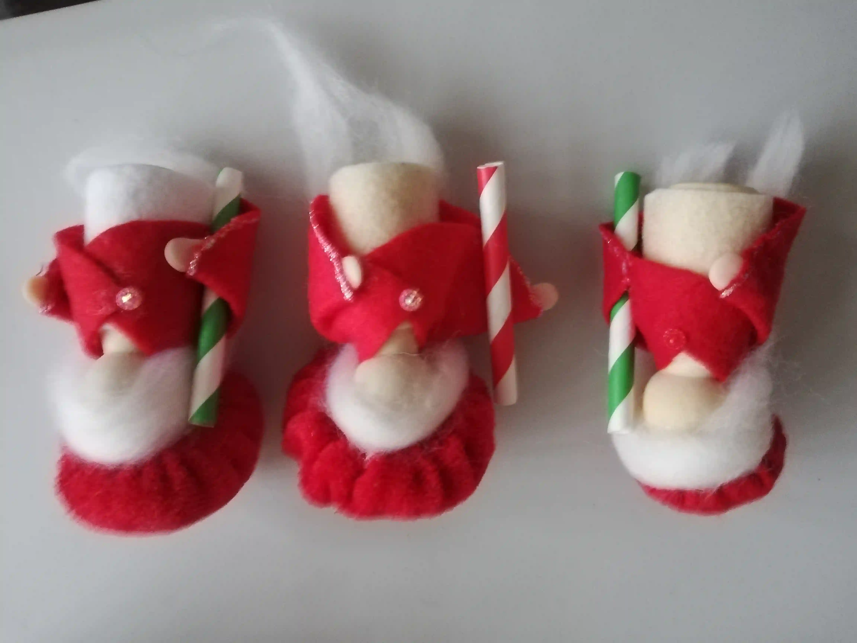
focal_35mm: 26
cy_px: 322
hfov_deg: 67.3
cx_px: 428
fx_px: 644
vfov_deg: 53.1
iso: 800
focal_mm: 3.81
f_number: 2.2
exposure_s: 1/16.7
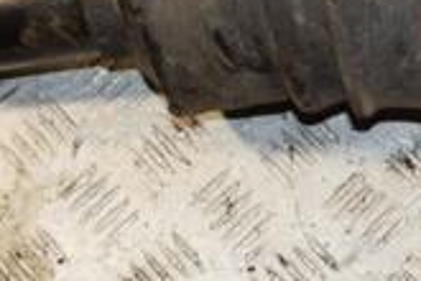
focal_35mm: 98
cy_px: -97
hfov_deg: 20.3
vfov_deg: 13.4
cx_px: 393
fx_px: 1146
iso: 800
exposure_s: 1/200
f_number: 9
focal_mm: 18
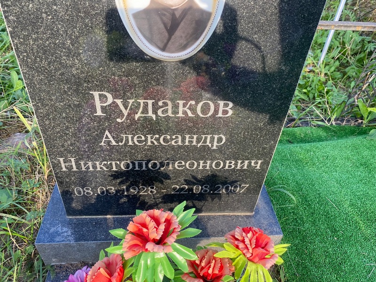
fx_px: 282
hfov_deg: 67.3
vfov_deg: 53.1
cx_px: 188
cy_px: 141
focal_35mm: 26
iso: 32
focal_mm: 4.25
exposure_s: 1/157
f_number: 1.8
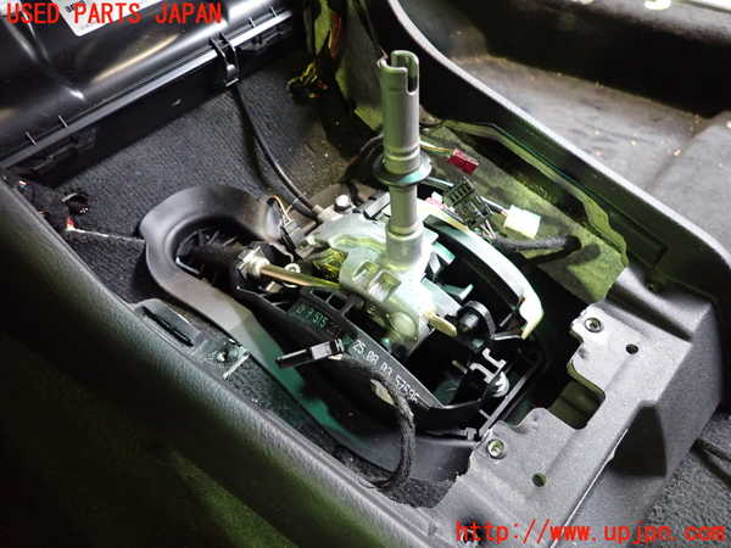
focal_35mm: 25
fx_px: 528
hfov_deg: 69.4
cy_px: 274
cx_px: 366
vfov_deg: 54.9
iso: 800
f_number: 2
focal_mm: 4.5
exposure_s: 1/30
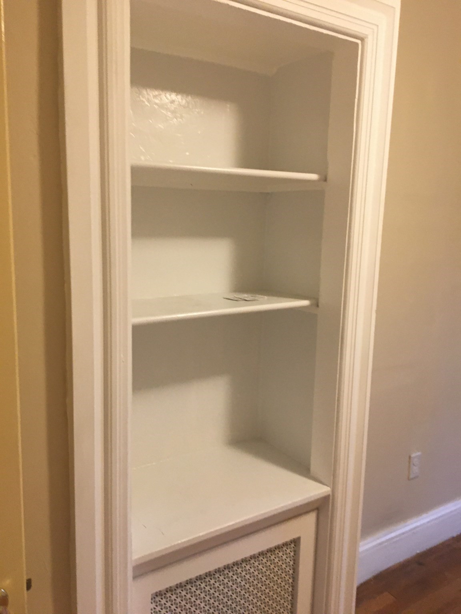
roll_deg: +0.1
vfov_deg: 61.7
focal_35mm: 29
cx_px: 230
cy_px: 307
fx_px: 515
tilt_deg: -10.0
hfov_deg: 48.2
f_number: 2.2
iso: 160
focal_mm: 4.15
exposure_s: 1/30
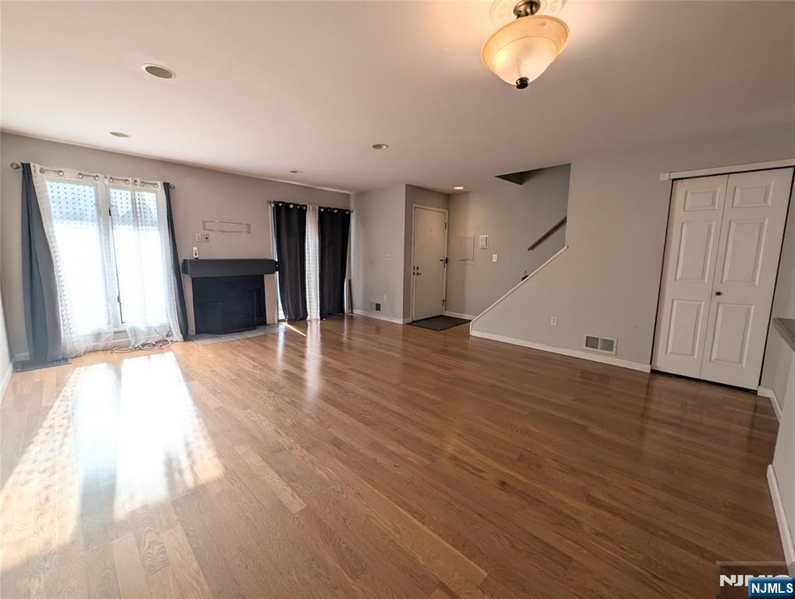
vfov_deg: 90.1
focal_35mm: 13
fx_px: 299
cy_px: 300
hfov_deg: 106.1
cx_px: 398
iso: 61
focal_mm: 1.95
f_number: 2.2
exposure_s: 1/395
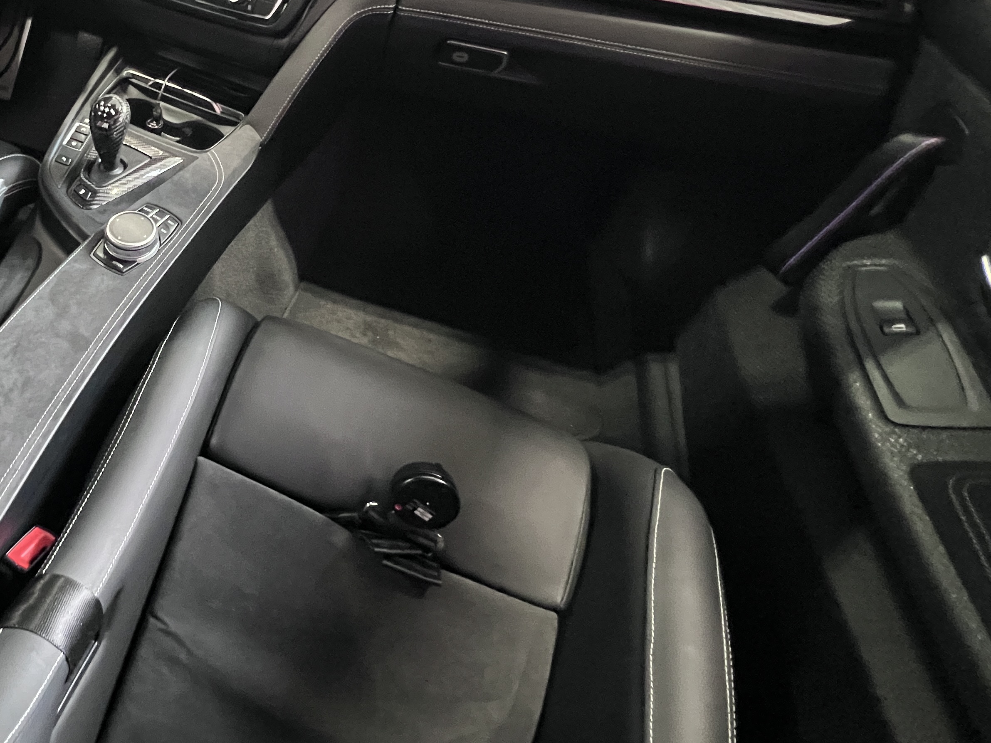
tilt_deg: -41.6
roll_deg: -2.4
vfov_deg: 58.8
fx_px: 630
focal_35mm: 22
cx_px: 160
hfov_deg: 67.1
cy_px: 215
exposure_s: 1/30
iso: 1000
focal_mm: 1.57
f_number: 1.8
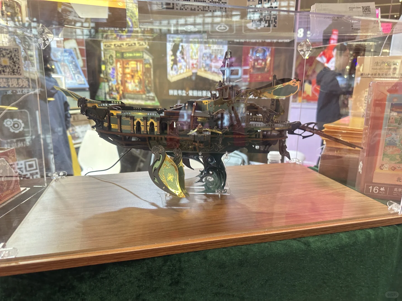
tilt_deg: -15.1
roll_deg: -0.5
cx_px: 201
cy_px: 150
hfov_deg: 71.6
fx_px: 279
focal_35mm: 24
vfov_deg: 56.8
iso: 320
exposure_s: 1/60
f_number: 1.78
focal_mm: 6.86
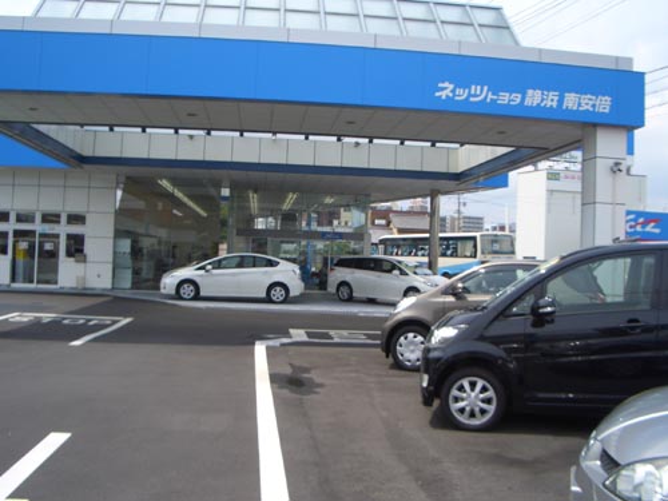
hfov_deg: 52.6
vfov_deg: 40.7
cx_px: 334
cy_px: 250
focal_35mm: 35
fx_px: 675
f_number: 4.3
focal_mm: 5.8
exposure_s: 1/320
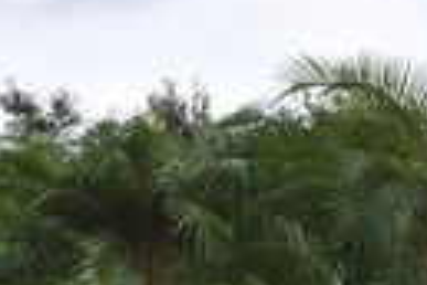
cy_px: 423
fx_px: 1838
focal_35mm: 155
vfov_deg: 8.7
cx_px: 556
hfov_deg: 12.8
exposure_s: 1/320
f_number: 9
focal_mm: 40
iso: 200
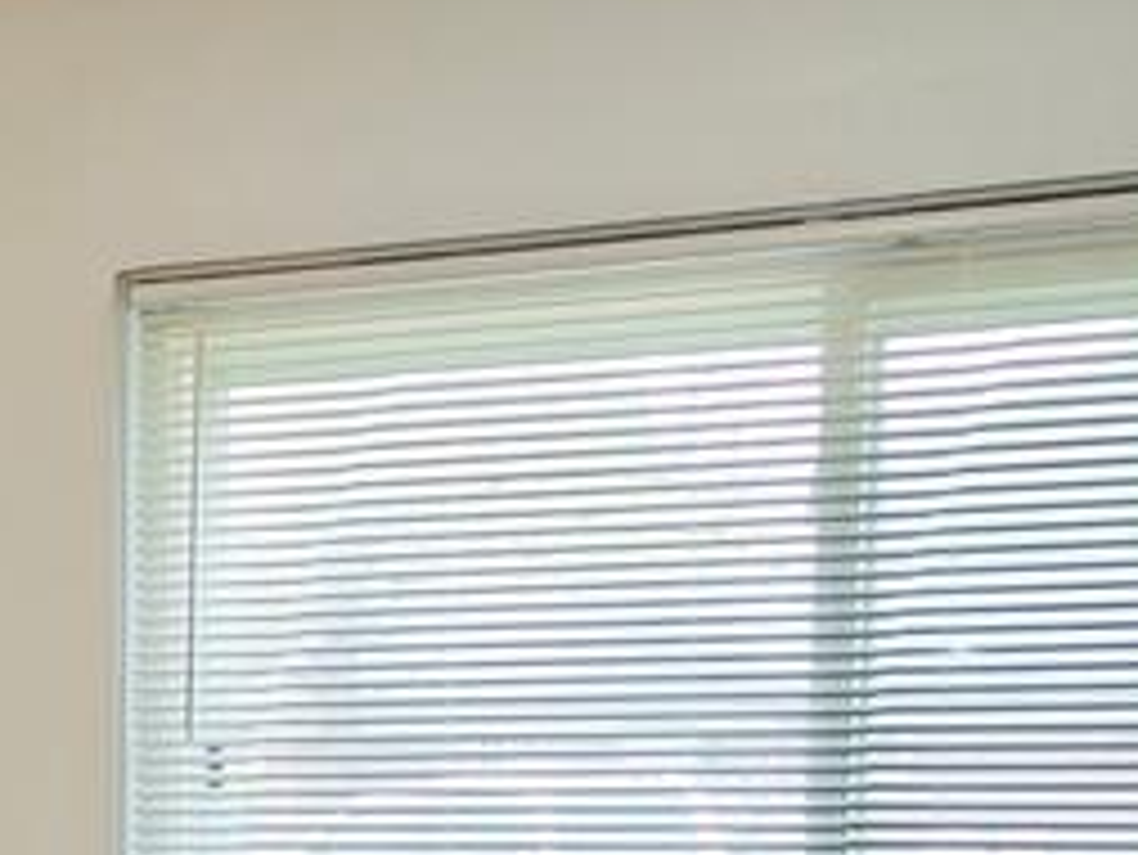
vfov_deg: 15.0
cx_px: -94
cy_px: 1179
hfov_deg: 20.2
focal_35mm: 93
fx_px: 3059
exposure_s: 1/60
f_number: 1.6
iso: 640
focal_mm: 6.06
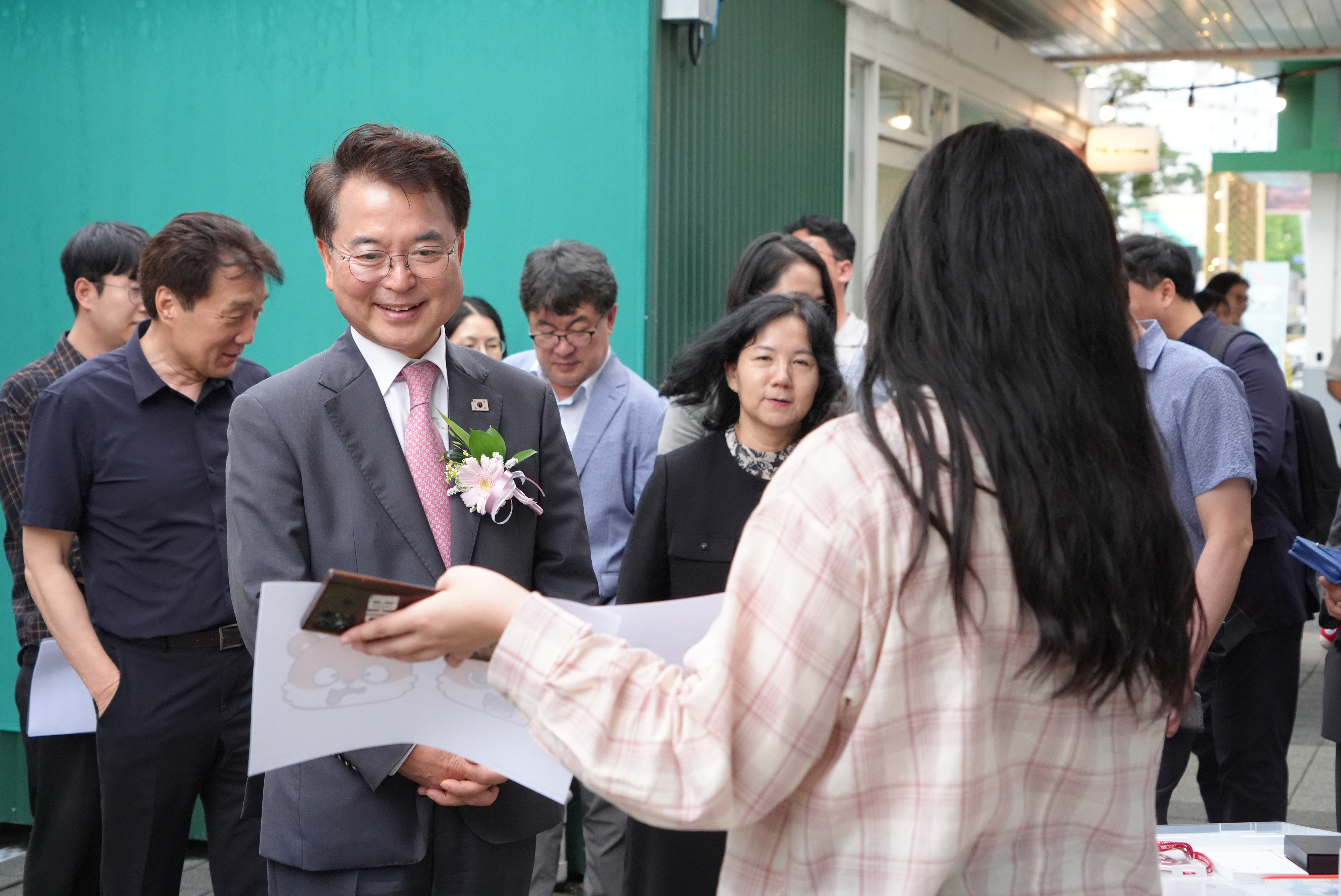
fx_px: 2125
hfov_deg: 35.0
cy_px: 448
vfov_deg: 23.8
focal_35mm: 57
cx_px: 670
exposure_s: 1/1000
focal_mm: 57
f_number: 6.3
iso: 4000
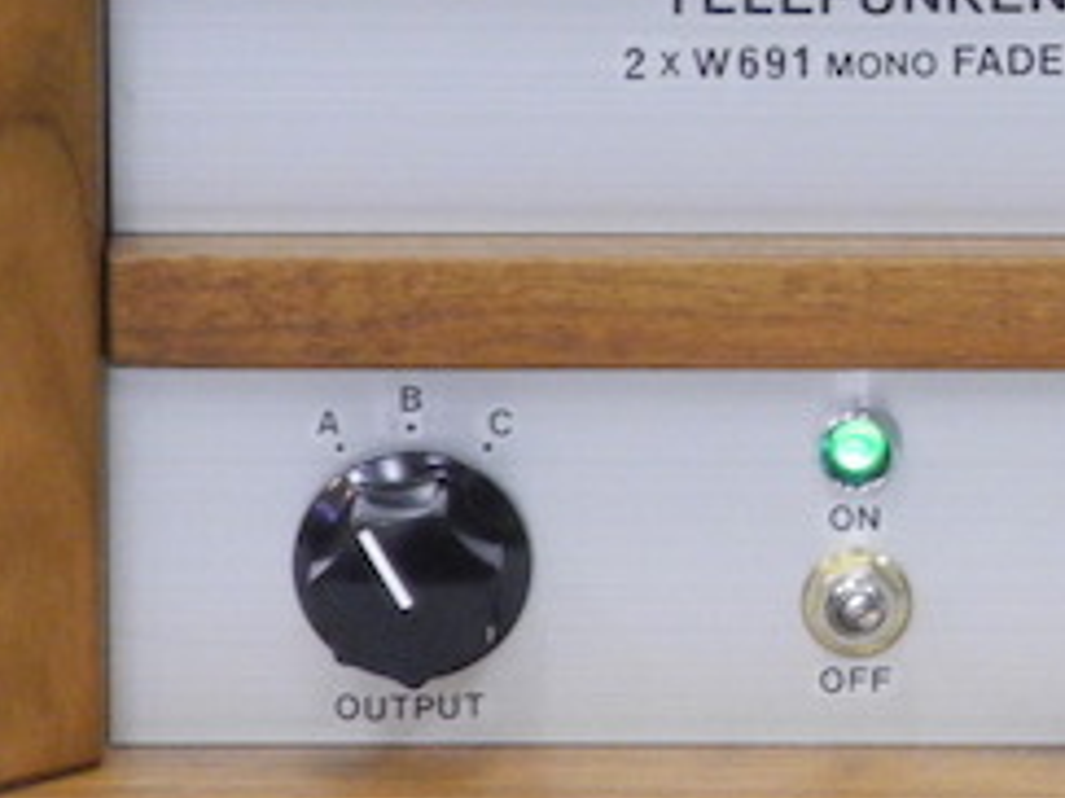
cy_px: -22
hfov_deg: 2.9
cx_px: 1889
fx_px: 21034
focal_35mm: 684
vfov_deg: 2.2
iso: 400
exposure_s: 1/10.5
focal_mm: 37
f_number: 5.6
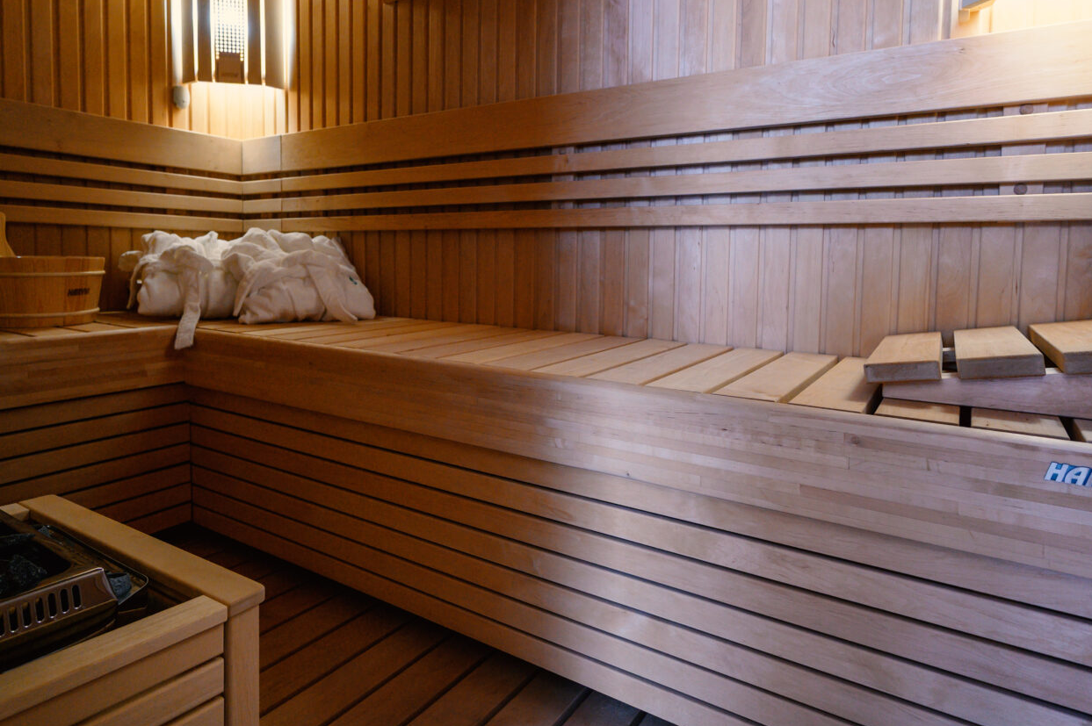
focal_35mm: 22
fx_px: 655
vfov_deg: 57.6
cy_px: 292
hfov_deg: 79.6
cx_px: 548
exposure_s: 1/30
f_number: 4
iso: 1600
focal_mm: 17.5
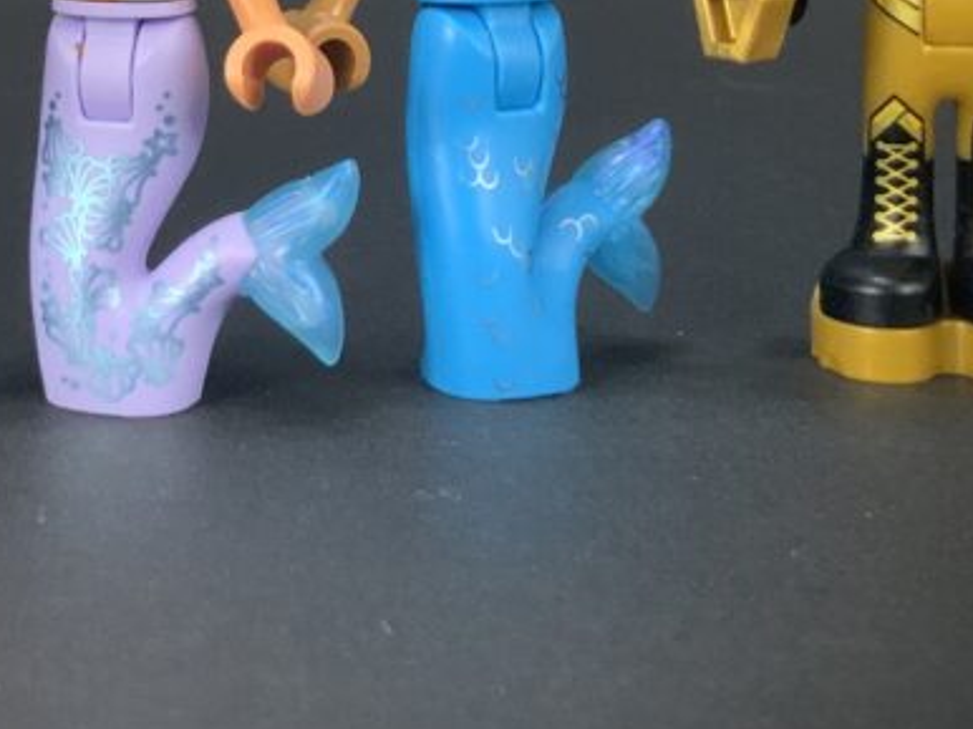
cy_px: -207
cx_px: -33
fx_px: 2163
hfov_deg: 24.1
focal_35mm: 77
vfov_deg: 17.9
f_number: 1.8
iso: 125
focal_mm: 3
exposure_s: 1/60
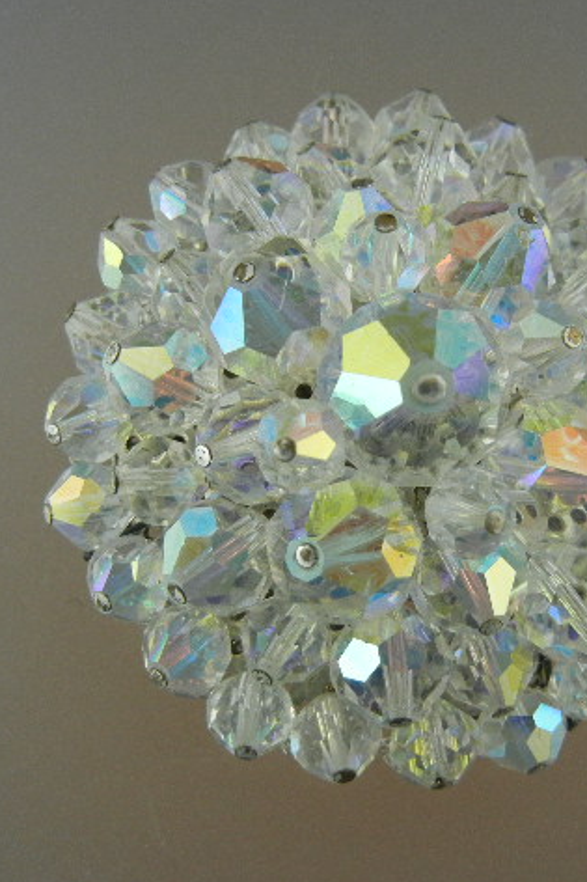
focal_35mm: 83
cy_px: 442
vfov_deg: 24.5
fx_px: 2031
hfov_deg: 16.4
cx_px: 369
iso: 400
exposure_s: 1/29.6
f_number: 4
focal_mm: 10.6
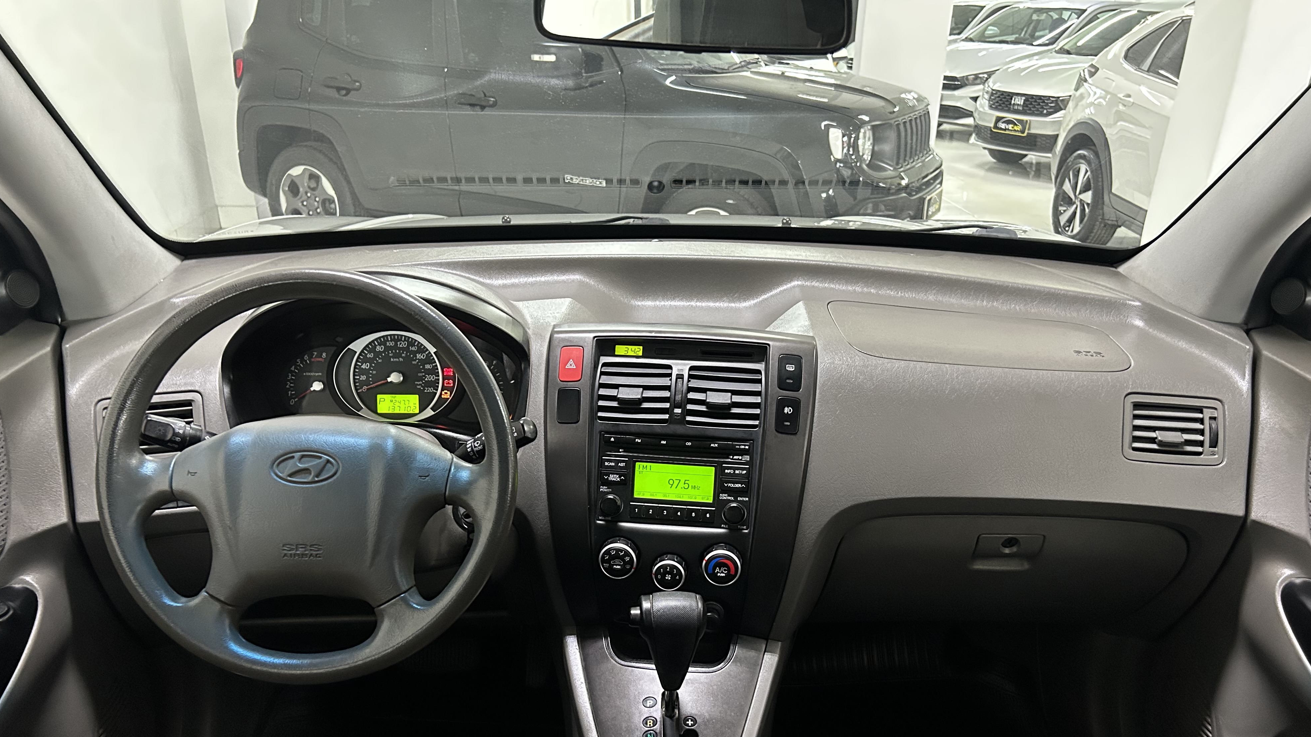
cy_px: 487
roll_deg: -0.9
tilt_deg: -25.2
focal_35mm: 29
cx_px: 653
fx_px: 1008
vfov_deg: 39.7
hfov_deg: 66.1
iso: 500
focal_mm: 5.7
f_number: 1.5
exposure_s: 1/40
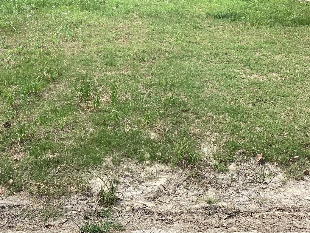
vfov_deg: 24.0
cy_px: 92
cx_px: 129
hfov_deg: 31.6
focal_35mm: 61
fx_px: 546
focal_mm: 3.3
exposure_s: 1/769
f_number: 2.4
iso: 25
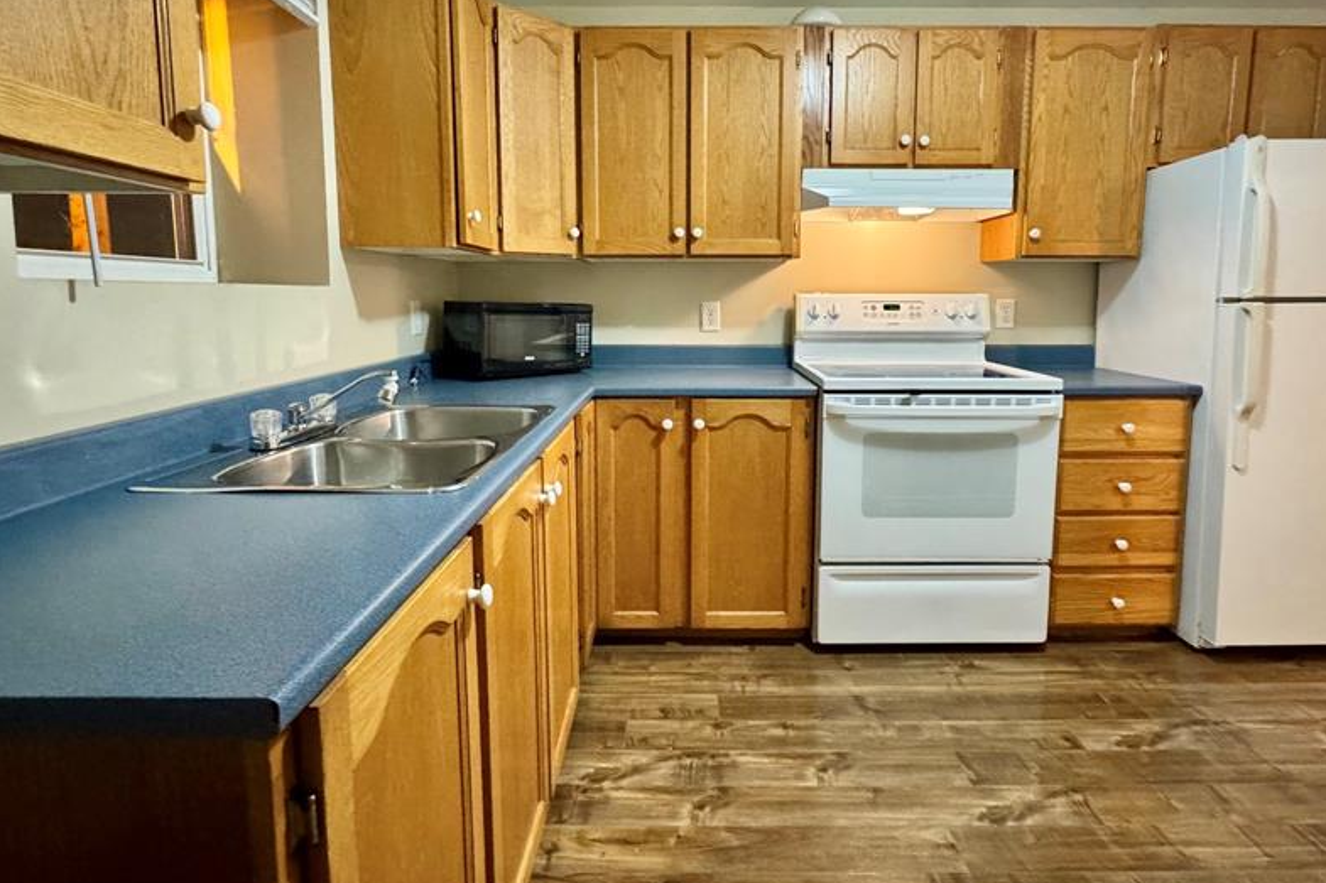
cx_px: 686
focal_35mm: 19
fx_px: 700
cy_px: 368
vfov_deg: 64.1
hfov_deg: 86.9
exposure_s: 1/60
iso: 1250
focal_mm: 2.22
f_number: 2.2
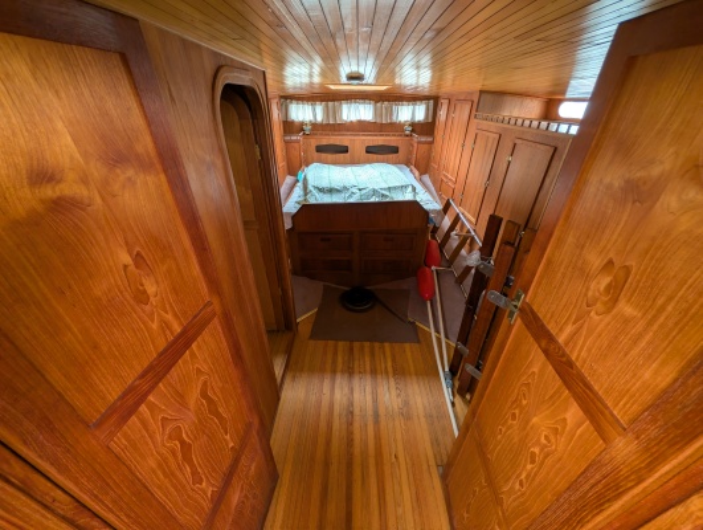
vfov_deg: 94.7
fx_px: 244
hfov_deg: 110.4
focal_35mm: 12
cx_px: 352
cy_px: 265
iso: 56
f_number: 1.7
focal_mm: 2.02
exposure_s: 1/67.4
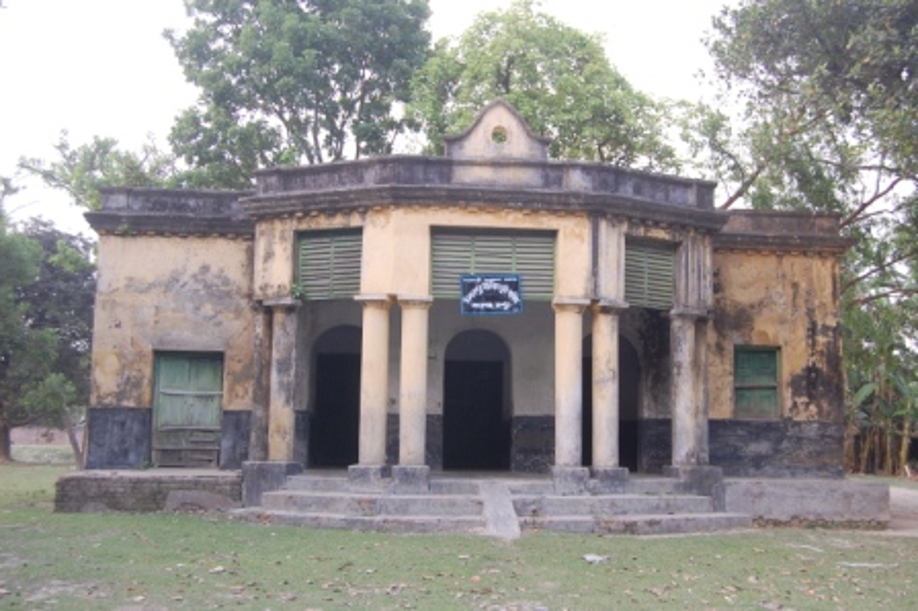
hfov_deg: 49.6
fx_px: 994
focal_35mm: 39
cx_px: 459
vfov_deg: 34.2
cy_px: 306
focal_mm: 26
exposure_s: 1/125
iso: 400
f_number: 5.6
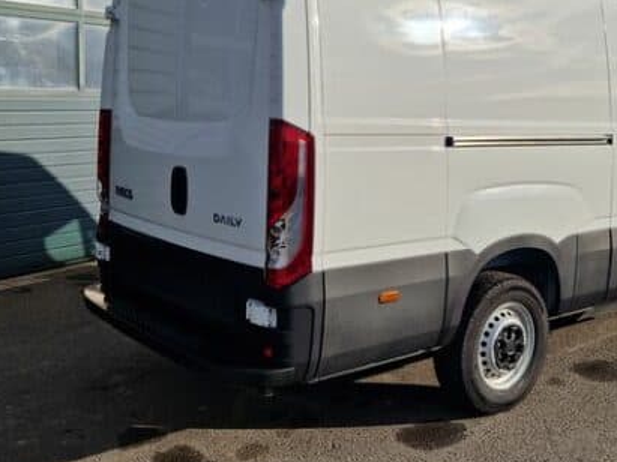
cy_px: 141
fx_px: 766
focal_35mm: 43
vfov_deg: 33.2
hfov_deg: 43.1
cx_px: 426
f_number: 1.8
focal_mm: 5.4
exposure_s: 1/2400
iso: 50
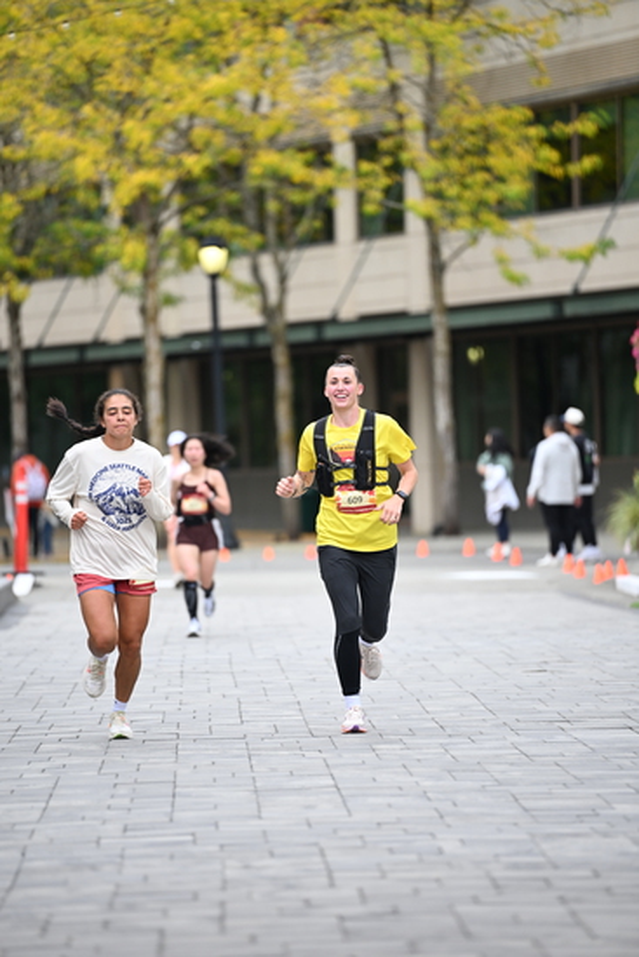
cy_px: 478
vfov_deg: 10.3
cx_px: 320
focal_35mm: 200
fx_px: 5321
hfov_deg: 6.9
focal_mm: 200
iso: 640
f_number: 2.8
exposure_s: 1/2000
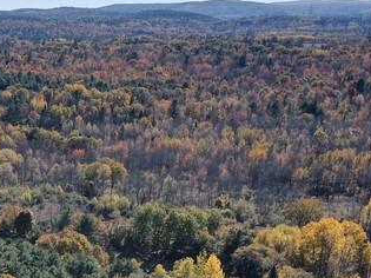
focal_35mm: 78
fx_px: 836
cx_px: -168
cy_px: 337
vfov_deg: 17.9
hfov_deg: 21.4
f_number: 2.8
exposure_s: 1/500
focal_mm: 4.5
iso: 100
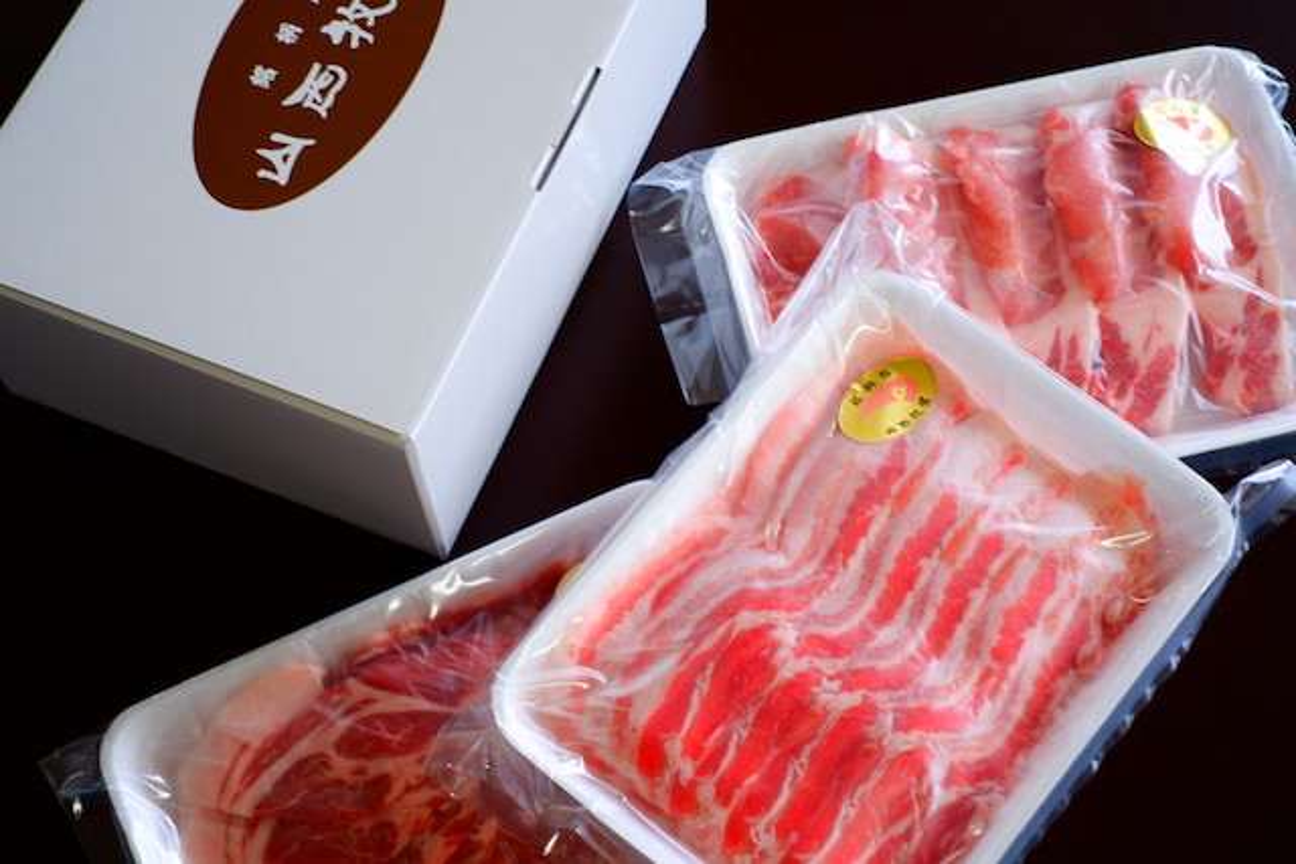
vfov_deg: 25.5
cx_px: 648
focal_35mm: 53
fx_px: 1908
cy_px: 432
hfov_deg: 37.5
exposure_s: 1/25
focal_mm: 35
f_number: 5.6
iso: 200
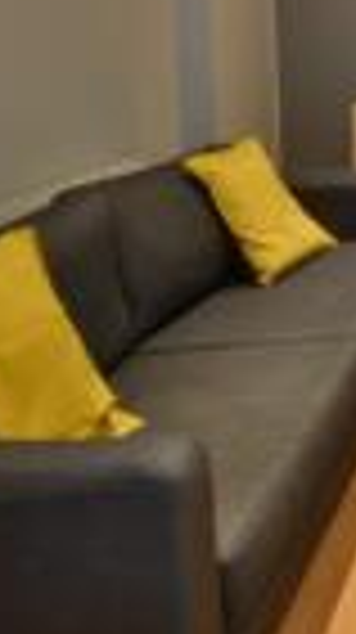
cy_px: 65
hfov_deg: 18.9
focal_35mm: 53
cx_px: 581
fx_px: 892
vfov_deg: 36.8
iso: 100
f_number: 22
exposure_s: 20
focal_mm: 10
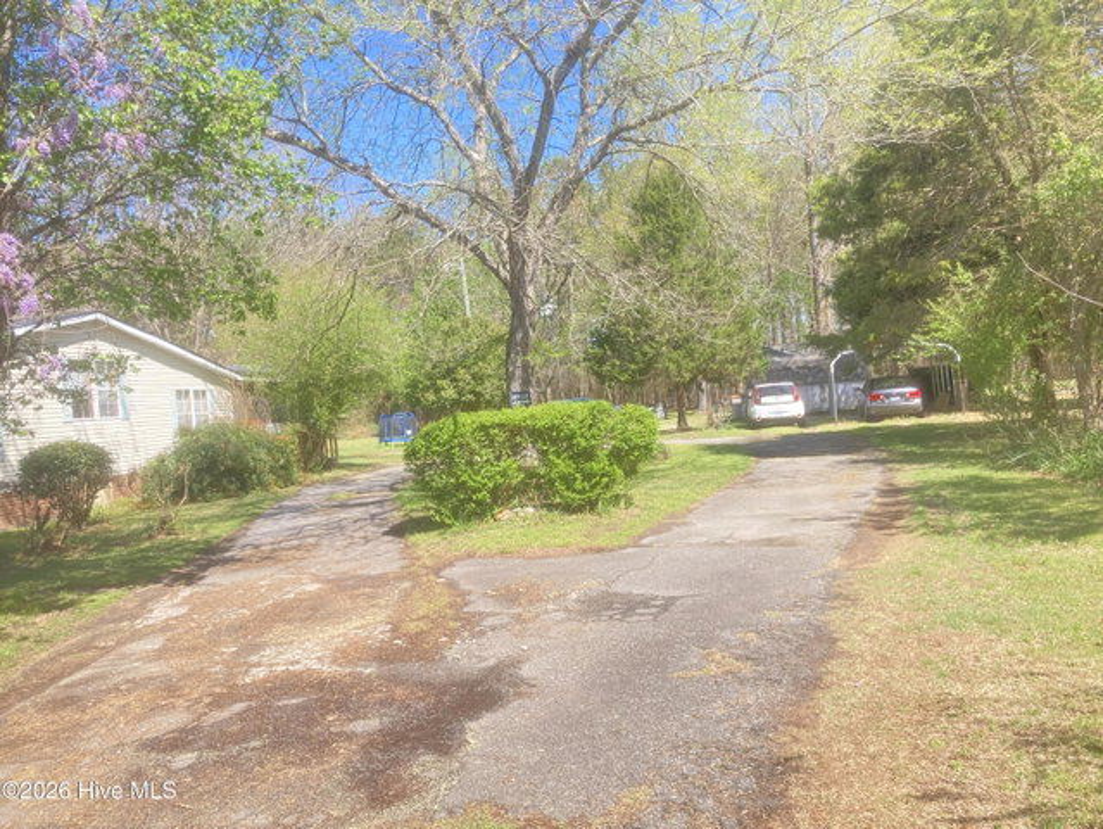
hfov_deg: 63.4
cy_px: 414
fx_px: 893
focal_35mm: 28
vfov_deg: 49.8
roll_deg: +5.0
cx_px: 552
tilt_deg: +4.5
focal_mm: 3.99
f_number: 1.8
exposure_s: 1/445
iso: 20
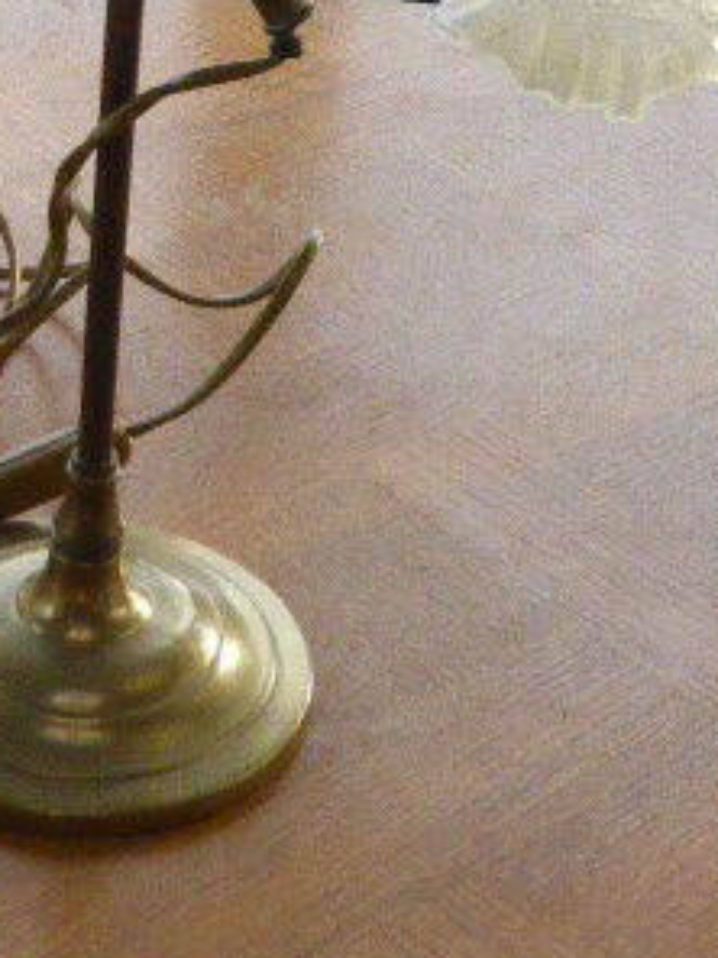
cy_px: 45
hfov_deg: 14.0
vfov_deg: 18.2
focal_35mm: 106
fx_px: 2932
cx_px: 346
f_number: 4.2
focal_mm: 8.5
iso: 1000
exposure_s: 1/250
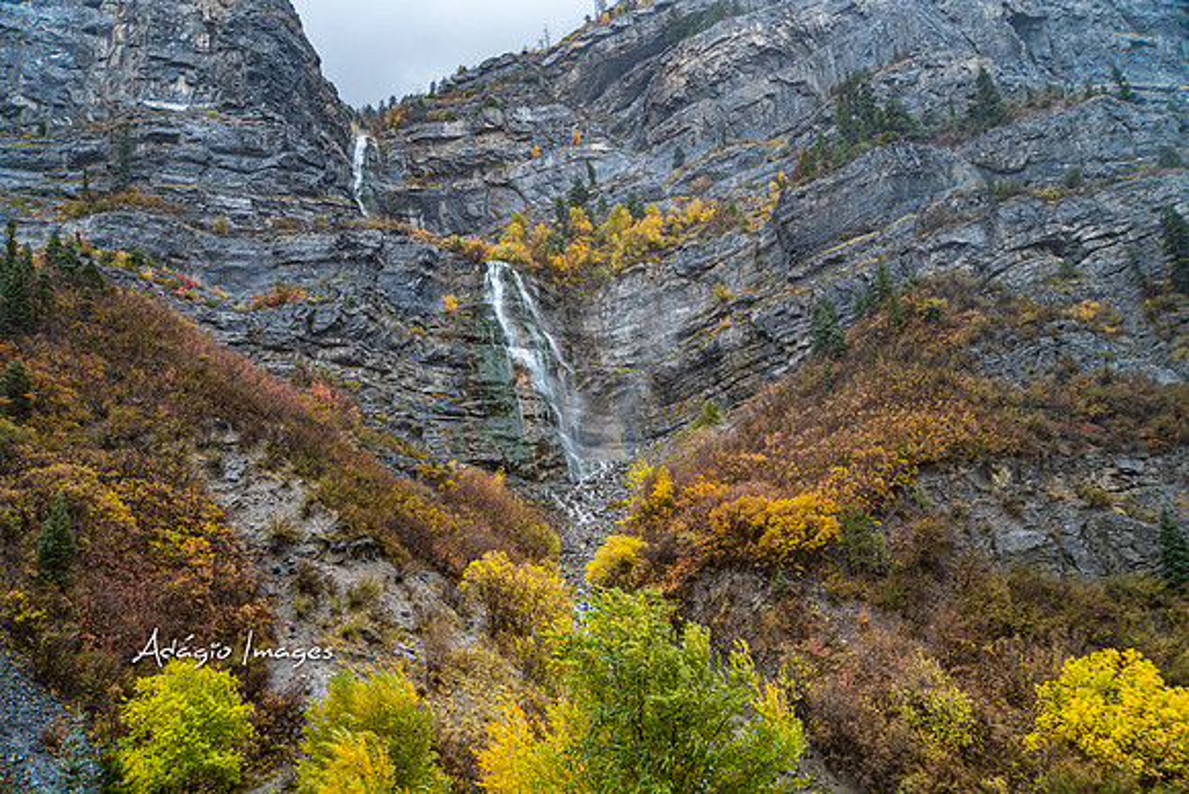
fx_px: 1140
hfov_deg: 55.1
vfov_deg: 38.4
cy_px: 397
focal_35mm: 34
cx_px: 594
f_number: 3.5
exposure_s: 1/40
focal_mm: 23
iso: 400
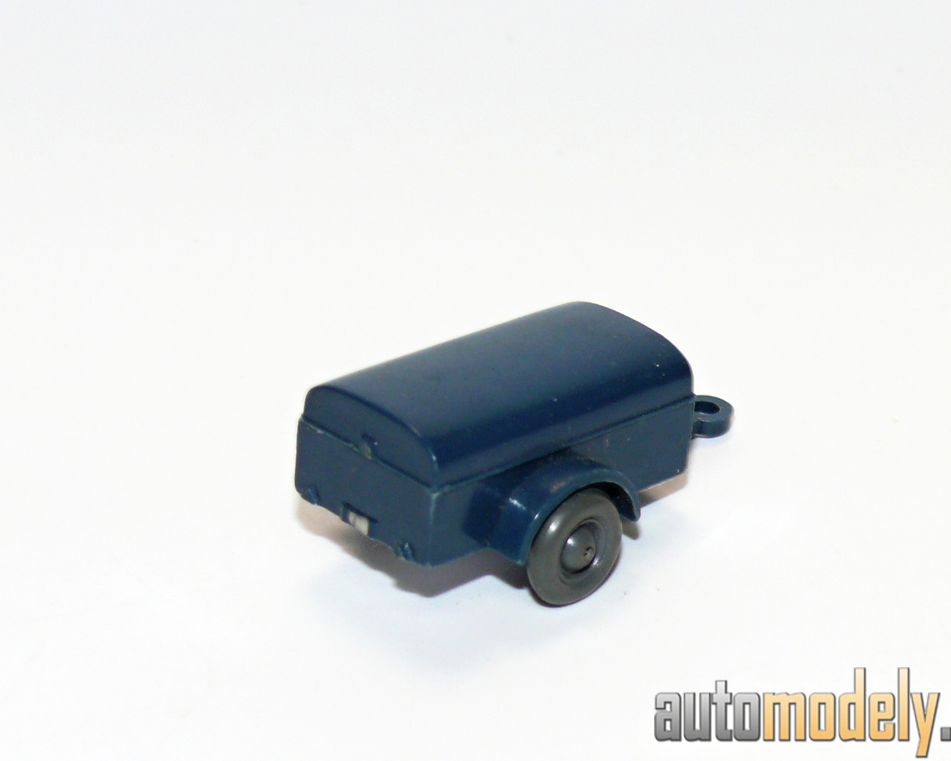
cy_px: 382
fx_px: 4306
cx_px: 507
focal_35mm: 153
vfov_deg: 10.1
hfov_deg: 12.6
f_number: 4
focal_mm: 17.2
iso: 100
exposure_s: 1/30
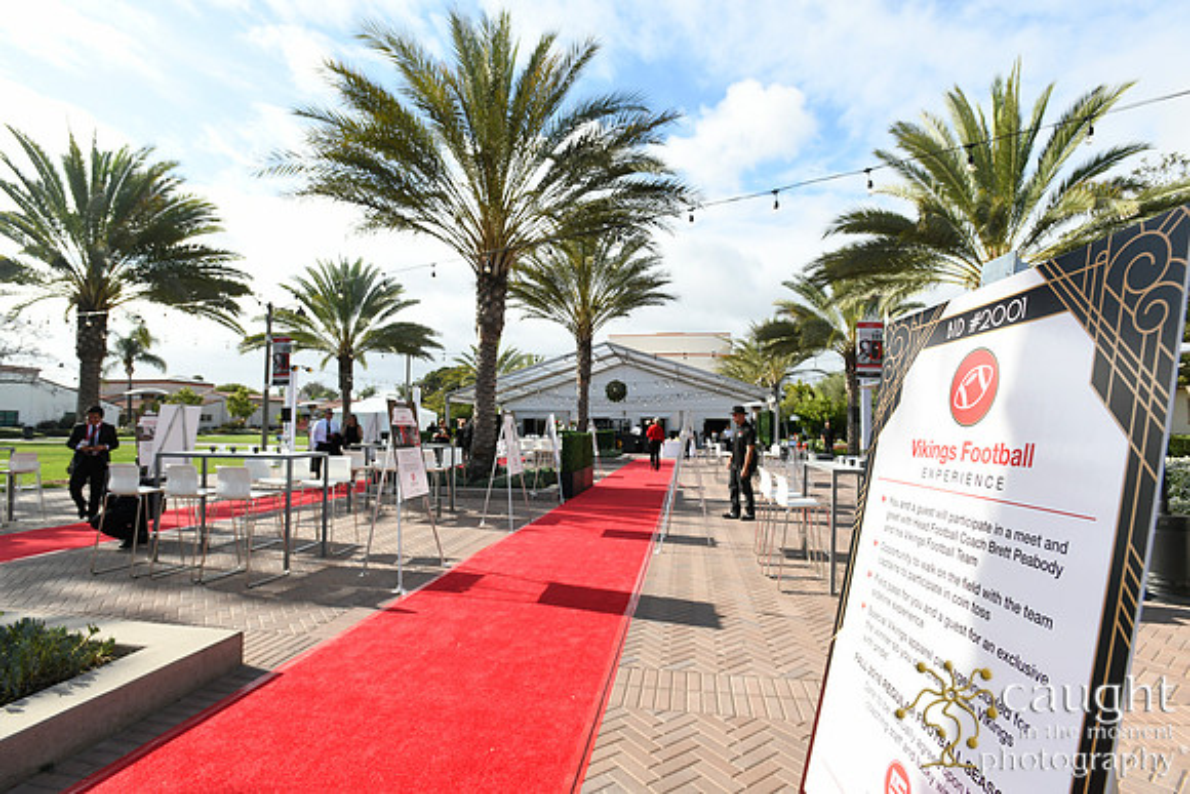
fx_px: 562
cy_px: 397
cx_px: 595
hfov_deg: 93.3
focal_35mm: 17
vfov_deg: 70.5
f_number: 7.1
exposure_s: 1/640
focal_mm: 17
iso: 400
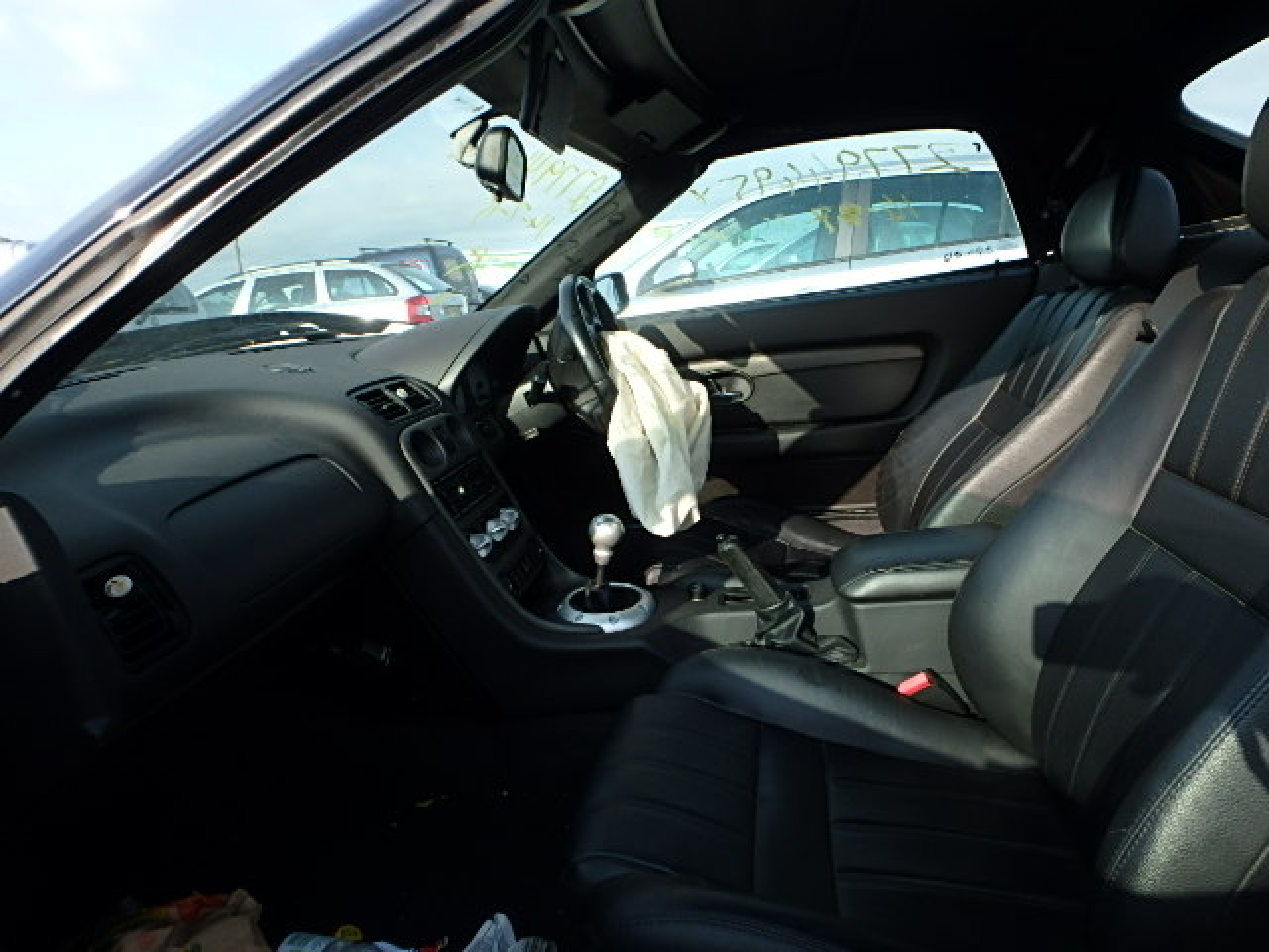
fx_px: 770
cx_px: 634
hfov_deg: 79.0
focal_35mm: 21
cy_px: 476
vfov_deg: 63.4
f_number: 3.5
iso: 125
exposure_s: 1/400
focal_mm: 3.7
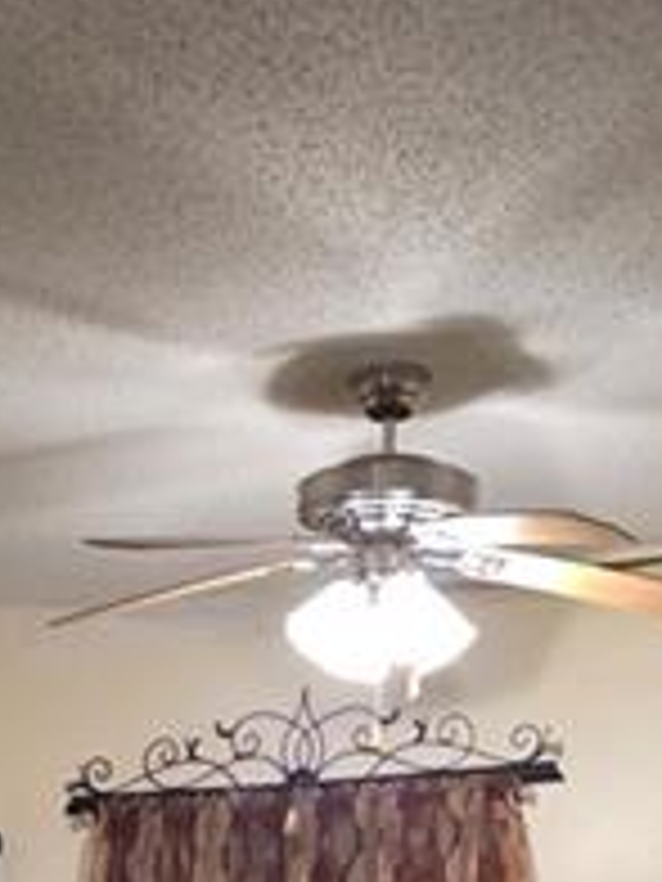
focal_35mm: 90
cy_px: 1476
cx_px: 108
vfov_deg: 18.2
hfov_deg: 16.3
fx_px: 2295
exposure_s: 1/120
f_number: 1.7
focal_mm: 6.3
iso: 1600
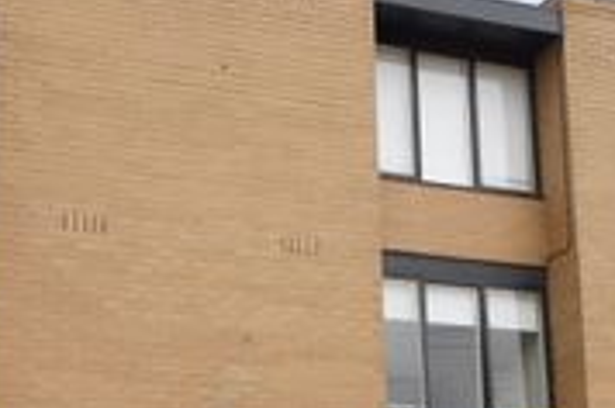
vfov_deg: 16.1
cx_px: 328
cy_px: 386
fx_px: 1421
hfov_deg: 24.4
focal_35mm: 83
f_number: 7.1
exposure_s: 1/160
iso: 200
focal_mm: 21
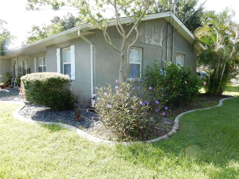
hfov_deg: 69.4
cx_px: 120
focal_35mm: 25
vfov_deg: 54.9
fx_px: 173
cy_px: 90
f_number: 3.7
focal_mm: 4.5
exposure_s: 1/200
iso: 125
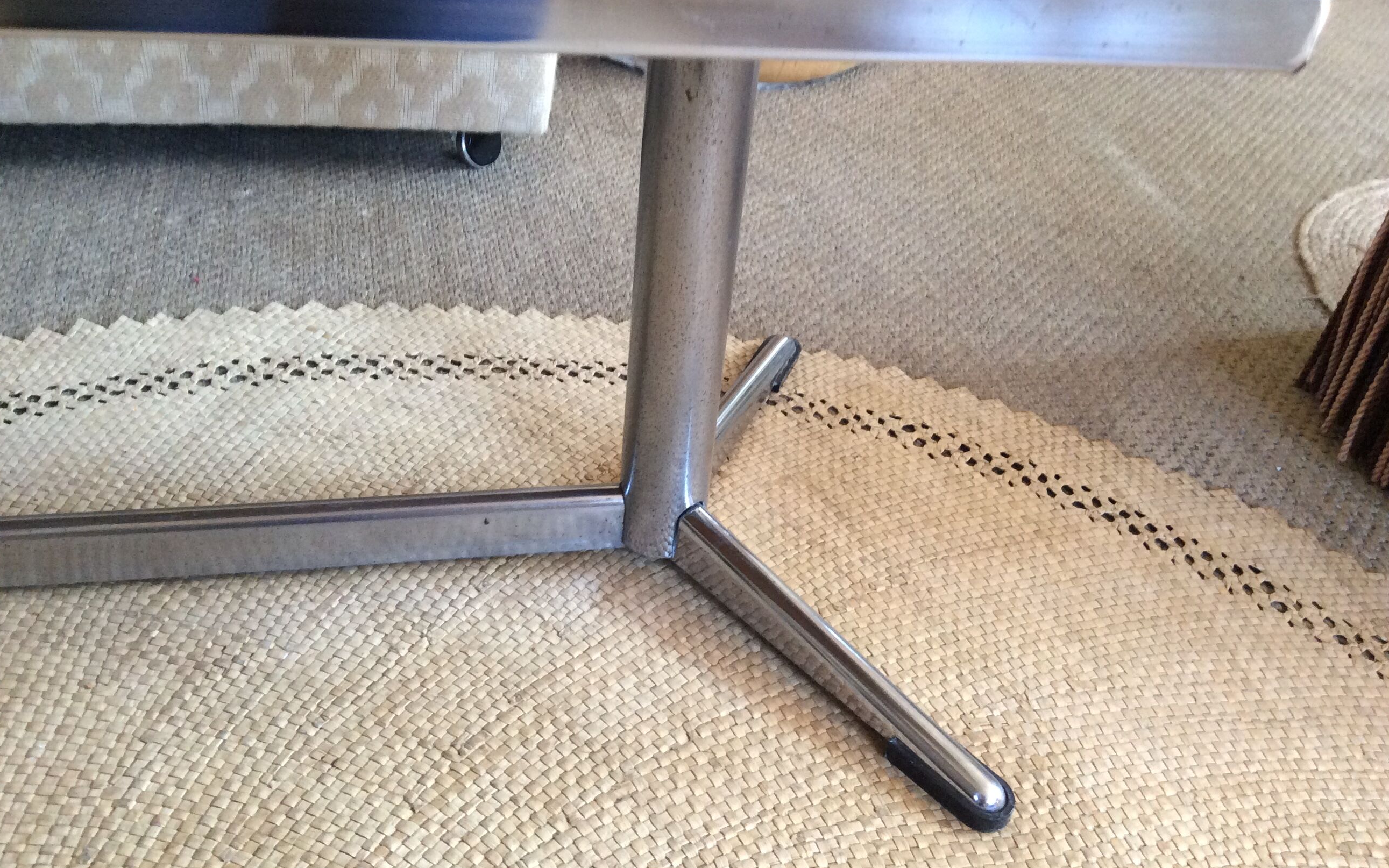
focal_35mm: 34
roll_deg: -5.3
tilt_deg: -35.0
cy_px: 398
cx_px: 693
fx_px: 1287
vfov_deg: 37.3
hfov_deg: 56.7
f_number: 2.4
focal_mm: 3.3
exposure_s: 1/25
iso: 100
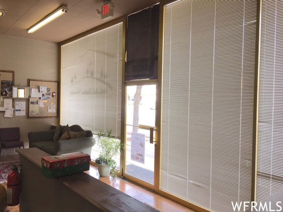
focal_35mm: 29
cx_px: 142
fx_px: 237
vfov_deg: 48.2
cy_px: 106
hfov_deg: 61.7
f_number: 2.2
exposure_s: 1/60
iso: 25
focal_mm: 4.15
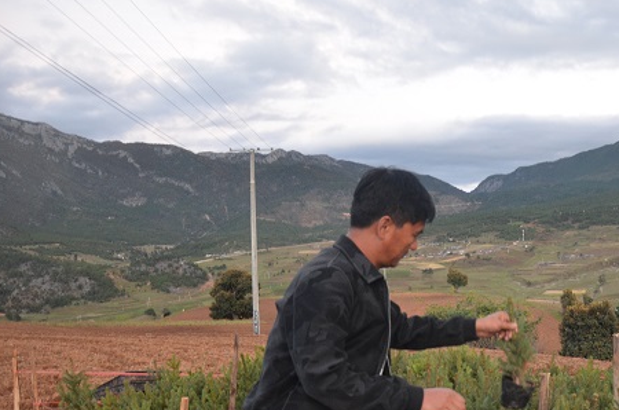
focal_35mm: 42
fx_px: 721
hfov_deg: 44.9
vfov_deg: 31.3
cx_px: 466
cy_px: 295
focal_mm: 18
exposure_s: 1/30
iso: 1000
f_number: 3.5
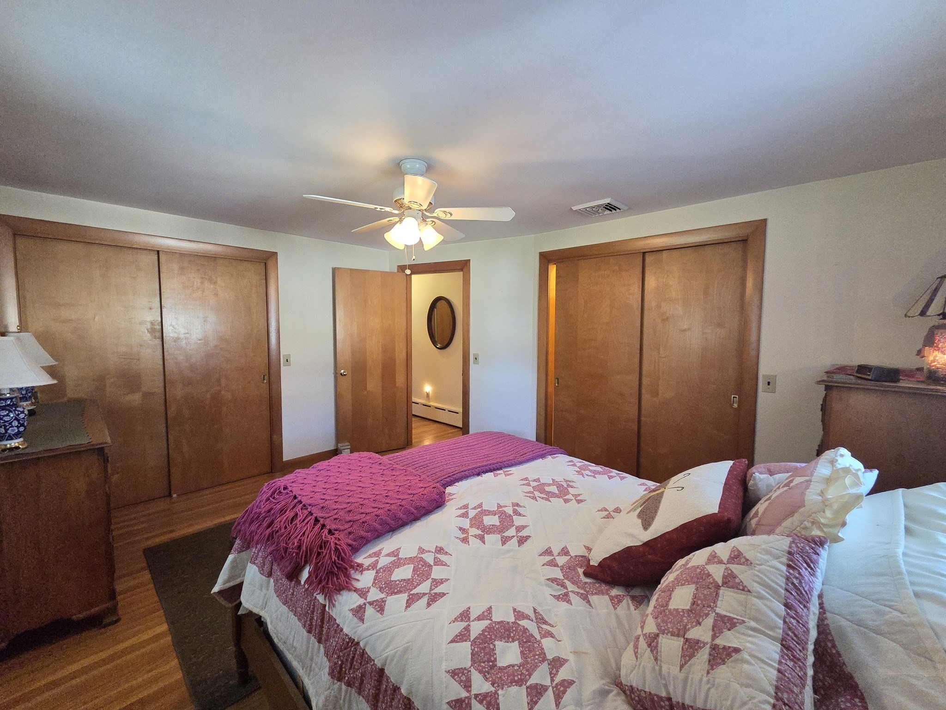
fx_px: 355
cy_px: 355
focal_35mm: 13
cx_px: 473
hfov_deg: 106.2
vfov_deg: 89.9
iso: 800
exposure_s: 1/60
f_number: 2.2
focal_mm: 2.2
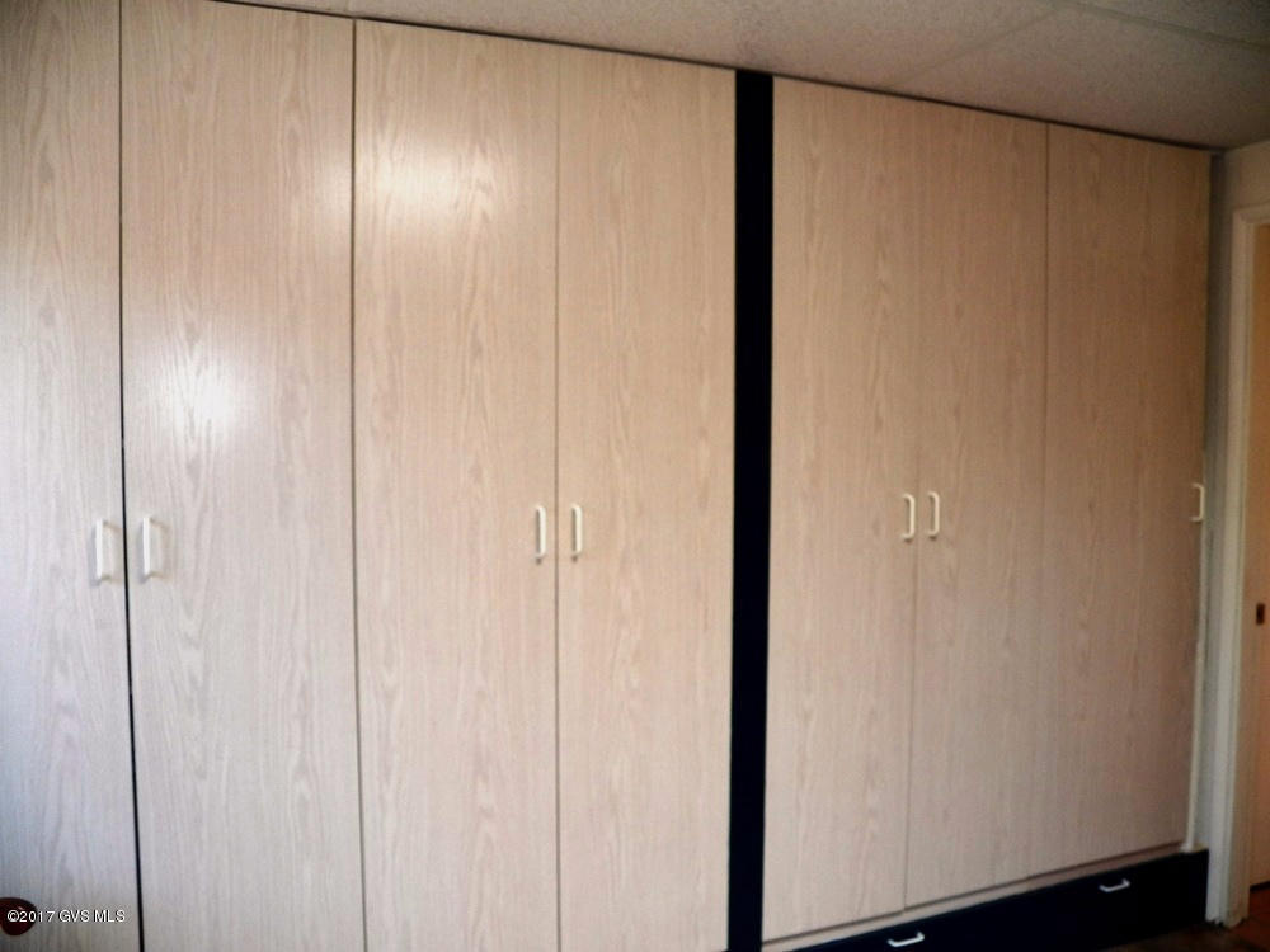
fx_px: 1027
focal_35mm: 28
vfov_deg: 49.7
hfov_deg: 63.4
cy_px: 476
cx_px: 635
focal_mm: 4.9
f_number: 2.8
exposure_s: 1/30
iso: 125
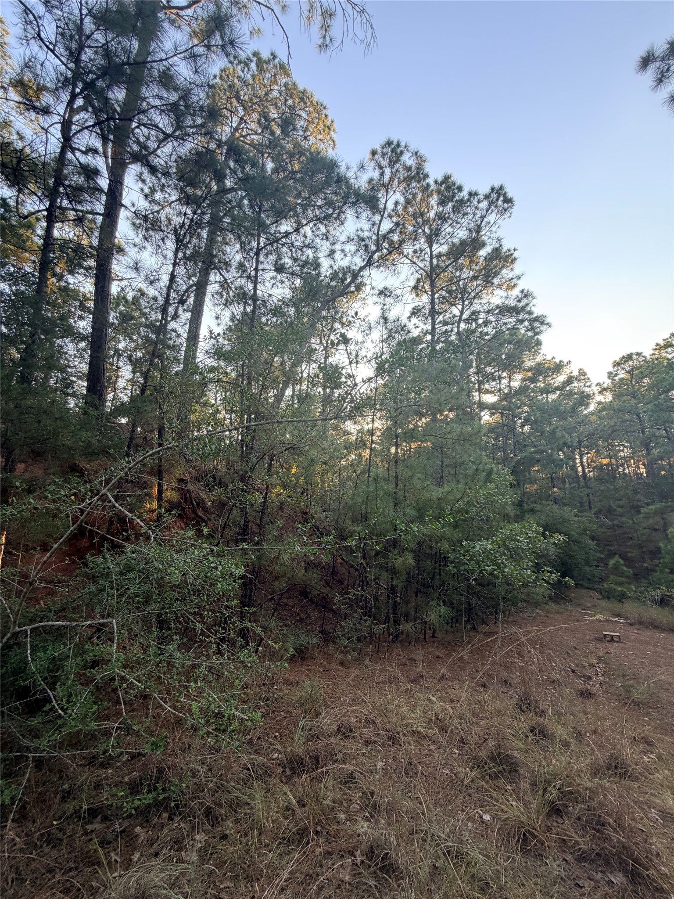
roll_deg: +3.3
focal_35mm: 14
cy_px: 450
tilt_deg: +9.2
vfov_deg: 102.1
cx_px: 337
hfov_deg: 85.7
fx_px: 363
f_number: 2.2
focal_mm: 2.22
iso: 80
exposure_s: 1/121
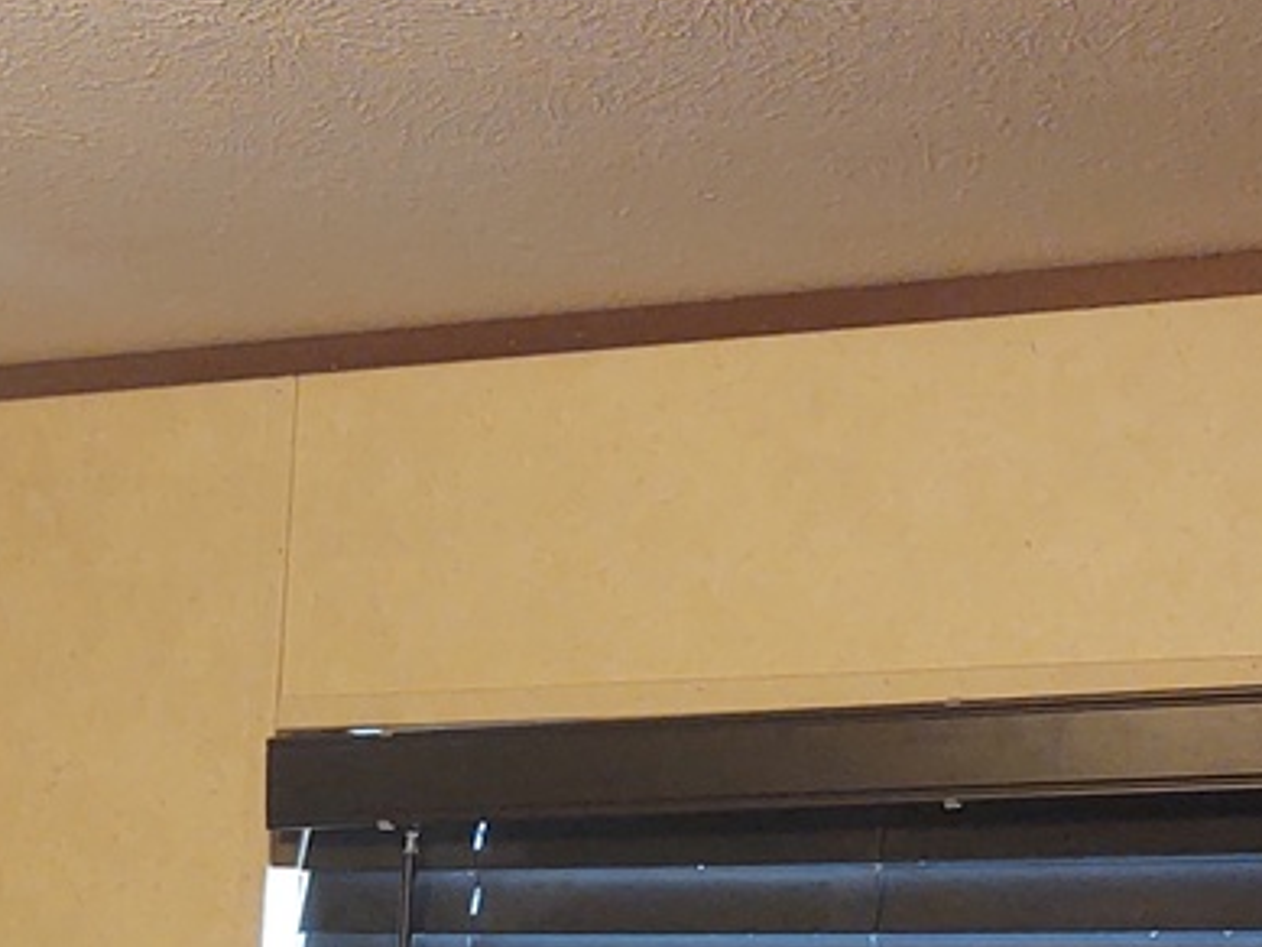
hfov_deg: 19.5
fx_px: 3647
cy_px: 1388
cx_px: 295
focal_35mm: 100
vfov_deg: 13.9
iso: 284
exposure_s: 1/40
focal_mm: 4.75
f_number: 1.7
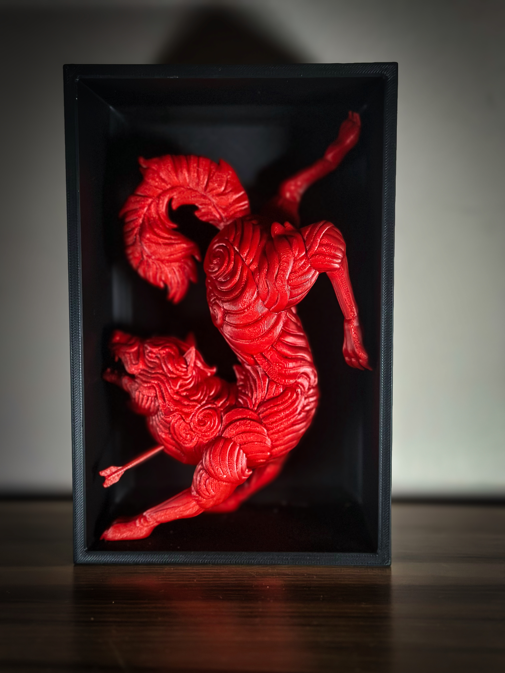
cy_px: 336
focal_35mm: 48
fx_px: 934
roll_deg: -1.2
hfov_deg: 30.3
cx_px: 252
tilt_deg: -5.1
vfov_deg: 39.7
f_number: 1.78
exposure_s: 1/60
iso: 400
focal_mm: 6.86
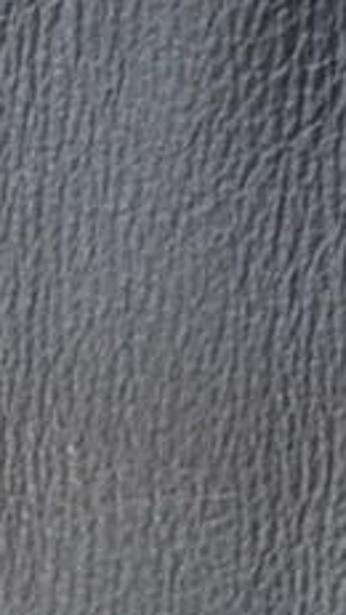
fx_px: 5120
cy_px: -5
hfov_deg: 3.9
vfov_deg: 6.8
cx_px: 482
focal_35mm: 314
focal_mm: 20
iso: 400
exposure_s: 1/60
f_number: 3.8
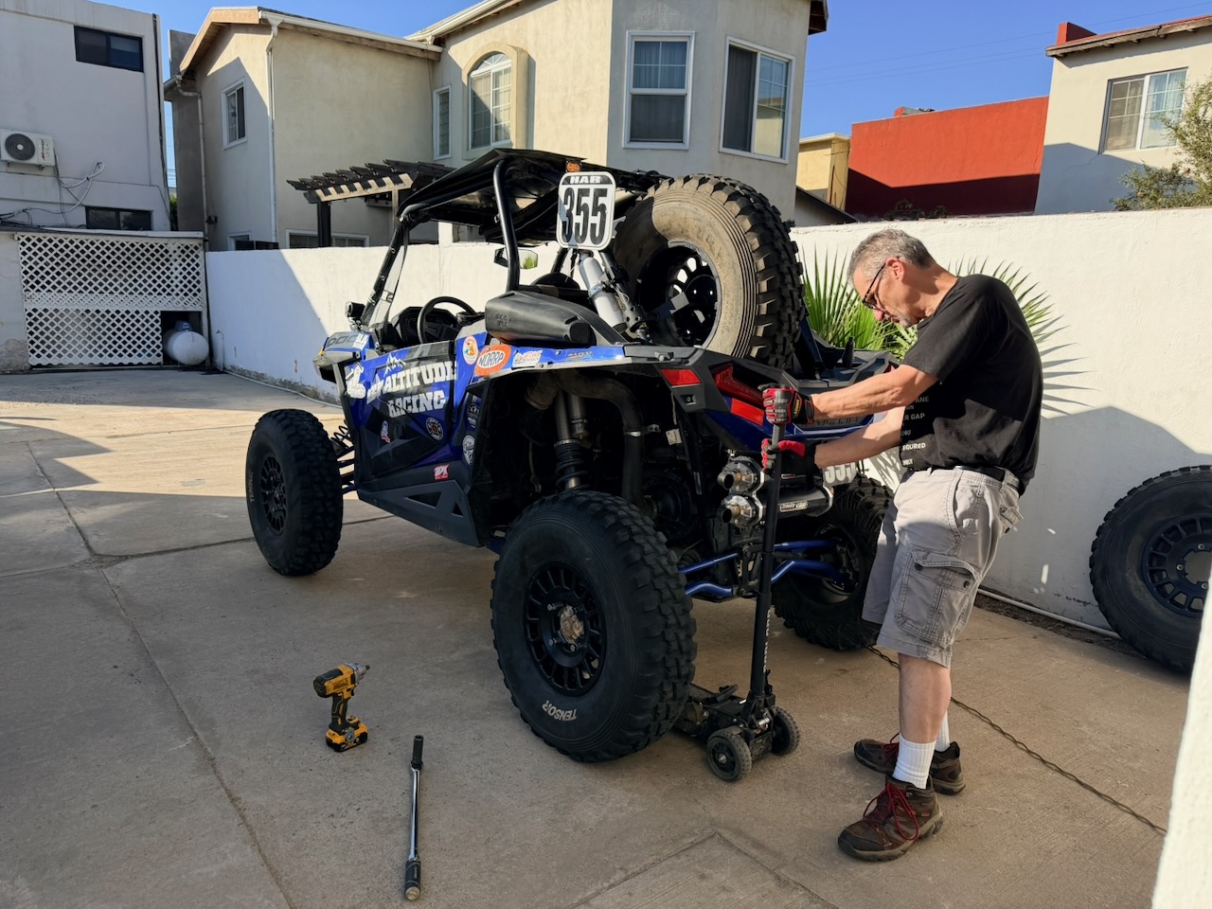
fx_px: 840
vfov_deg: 56.8
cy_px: 454
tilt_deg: -10.5
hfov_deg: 71.6
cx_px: 606
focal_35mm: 24
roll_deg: -1.1
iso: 100
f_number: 1.78
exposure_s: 1/3279
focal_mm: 6.76
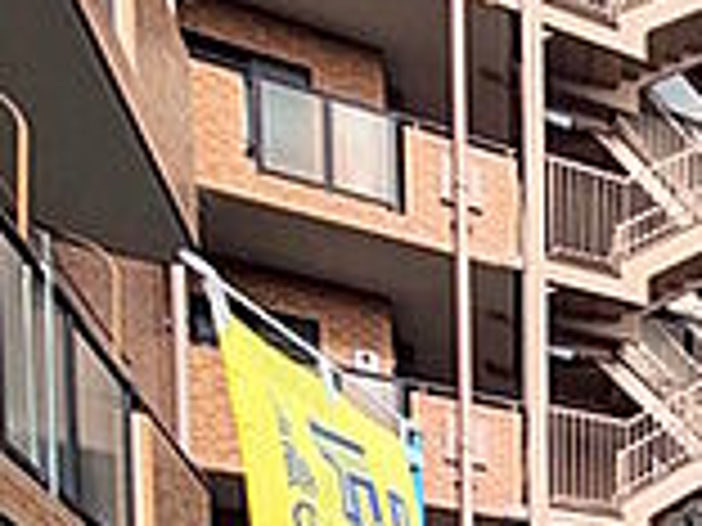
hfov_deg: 25.2
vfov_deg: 19.5
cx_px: 1098
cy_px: 967
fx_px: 1095
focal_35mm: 54
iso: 42
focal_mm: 1.83
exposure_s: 1/646
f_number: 2.2
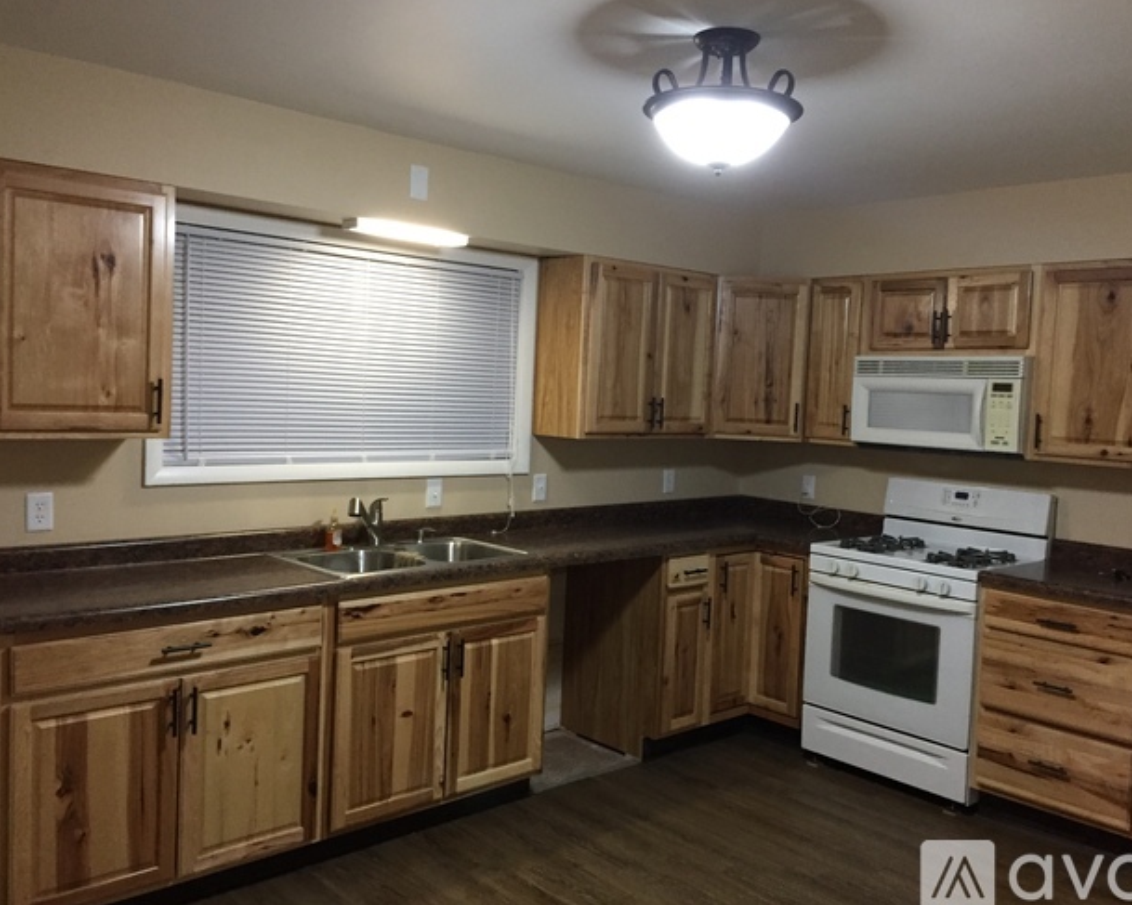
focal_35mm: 31
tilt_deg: -4.2
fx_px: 1038
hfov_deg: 57.1
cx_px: 601
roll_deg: -2.5
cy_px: 450
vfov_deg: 47.1
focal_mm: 4.15
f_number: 2.2
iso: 200
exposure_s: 1/30
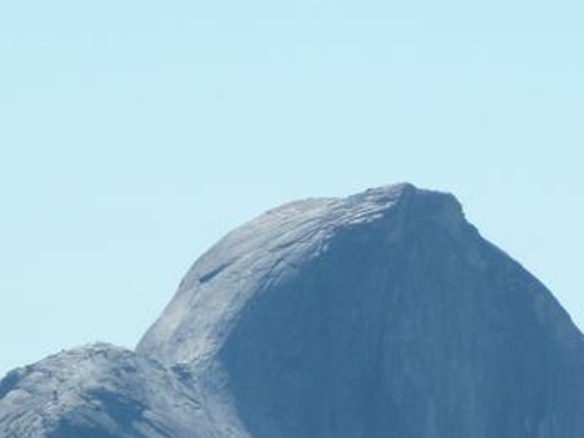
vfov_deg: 2.1
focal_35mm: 697
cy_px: 338
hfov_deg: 2.8
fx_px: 11759
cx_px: 406
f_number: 5.6
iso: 200
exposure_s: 1/1000
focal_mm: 49.2
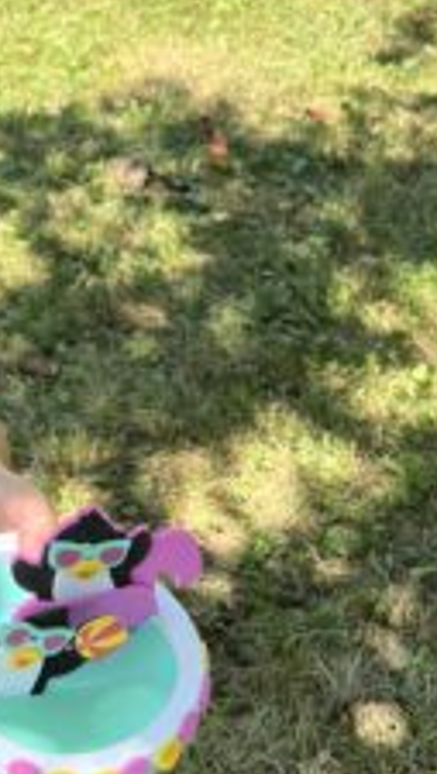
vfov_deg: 31.0
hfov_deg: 16.8
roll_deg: -2.4
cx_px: -158
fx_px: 1377
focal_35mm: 67
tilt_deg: -28.1
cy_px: 212
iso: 50
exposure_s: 1/803
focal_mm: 5.7
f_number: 1.5
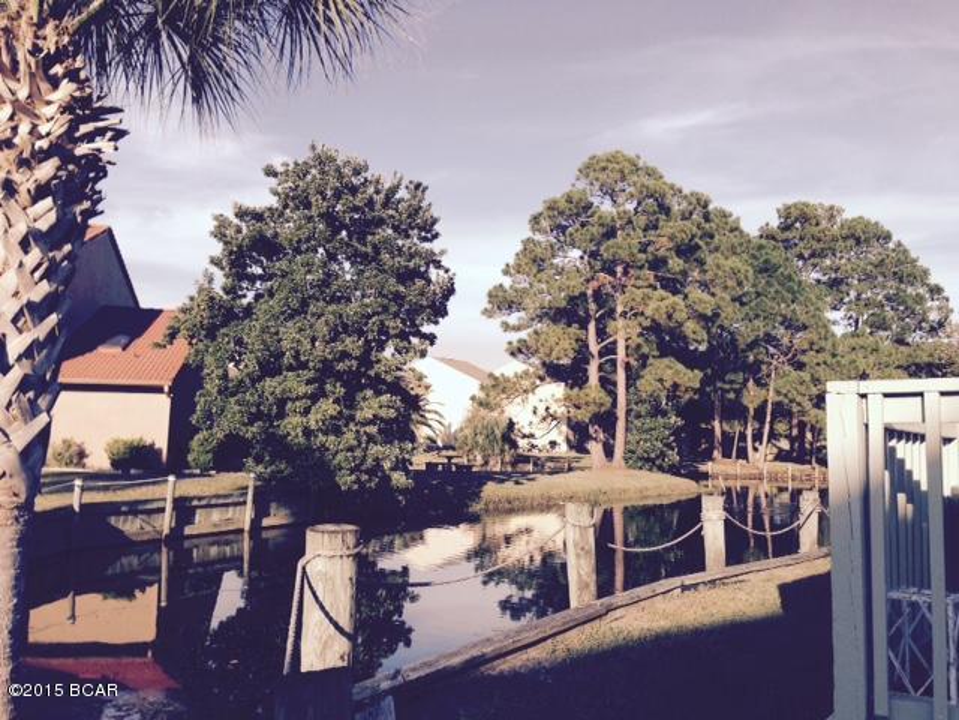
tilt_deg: +3.8
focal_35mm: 33
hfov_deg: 55.4
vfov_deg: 42.9
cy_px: 360
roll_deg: -2.6
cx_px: 480
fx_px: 914
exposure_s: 1/1085
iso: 50
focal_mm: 4.12
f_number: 2.4
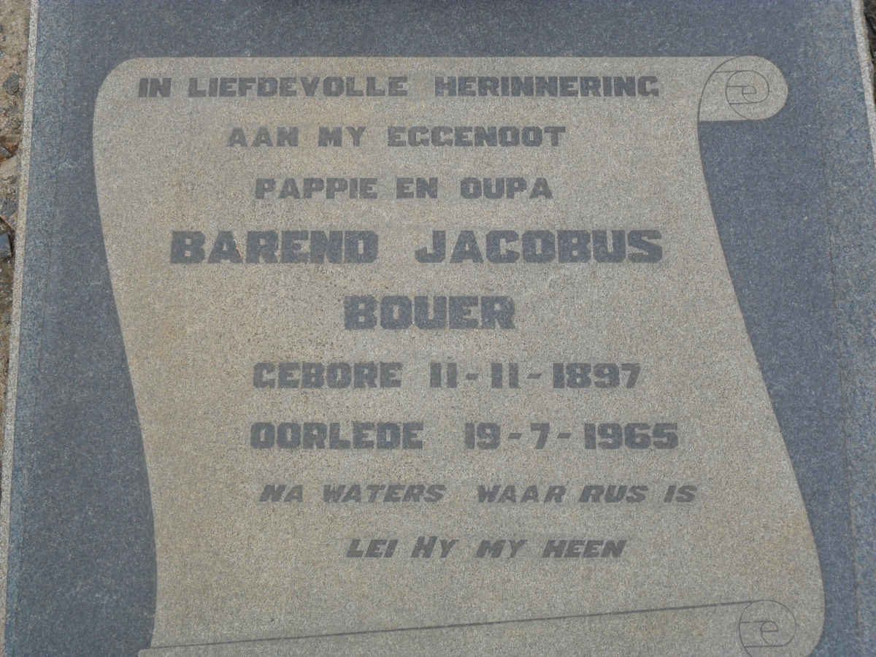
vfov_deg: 28.0
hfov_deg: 36.8
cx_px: 438
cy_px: 328
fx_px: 1316
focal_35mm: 52
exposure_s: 1/250
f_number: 5
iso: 100
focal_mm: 9.3
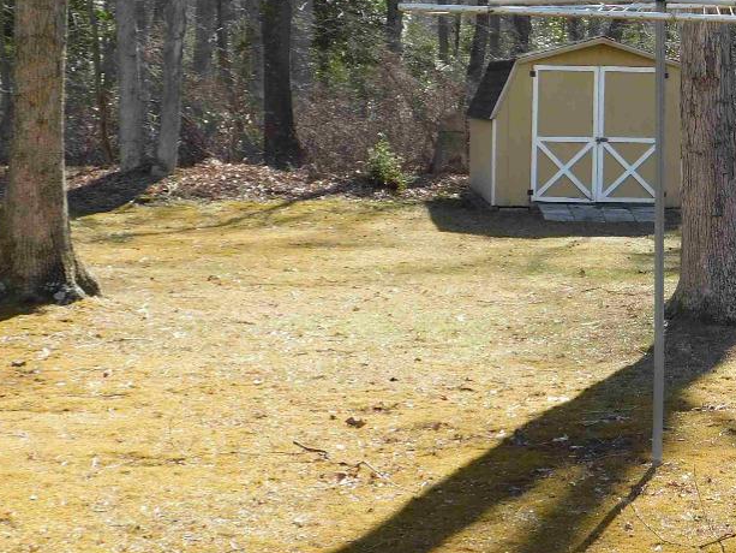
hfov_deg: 20.0
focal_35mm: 94
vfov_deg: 15.7
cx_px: 797
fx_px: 1999
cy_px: 192
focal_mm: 7.1
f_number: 3.6
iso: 125
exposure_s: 1/320
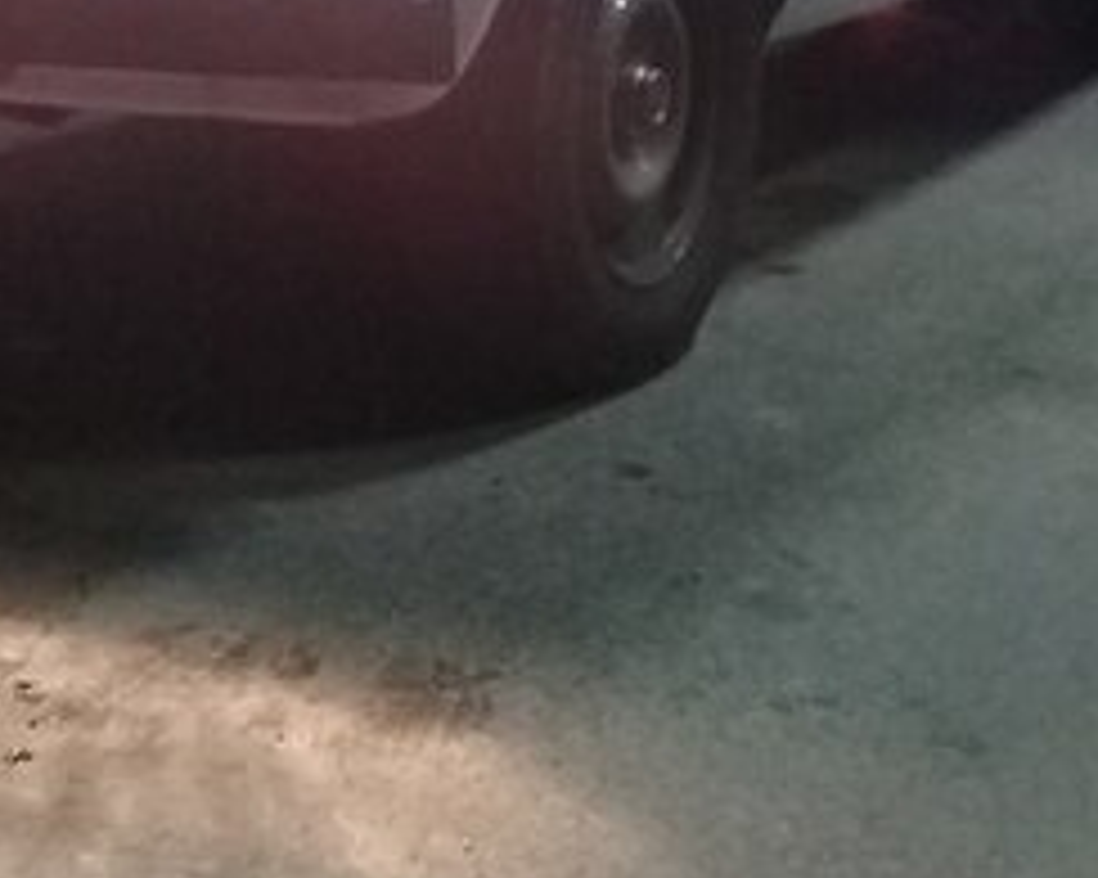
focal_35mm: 82
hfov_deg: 23.3
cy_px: -83
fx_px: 2664
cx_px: 508
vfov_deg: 18.0
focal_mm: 3.3
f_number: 2.2
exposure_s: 1/17
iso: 500
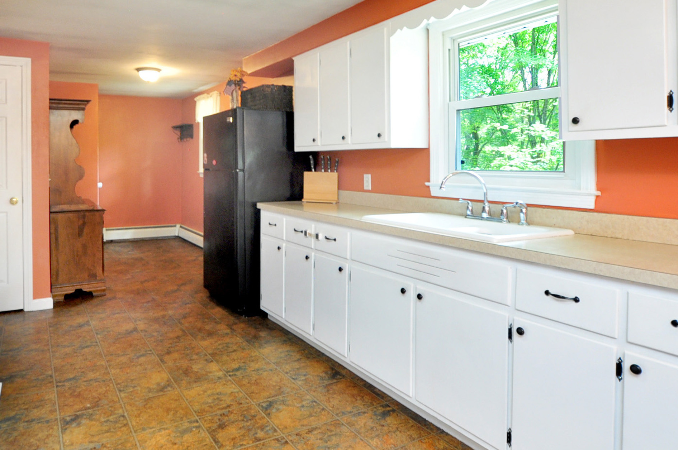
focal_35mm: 23
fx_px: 433
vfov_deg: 54.0
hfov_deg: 74.5
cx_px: 245
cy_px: 154
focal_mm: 10
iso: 640
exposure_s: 1/8
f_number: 4.5
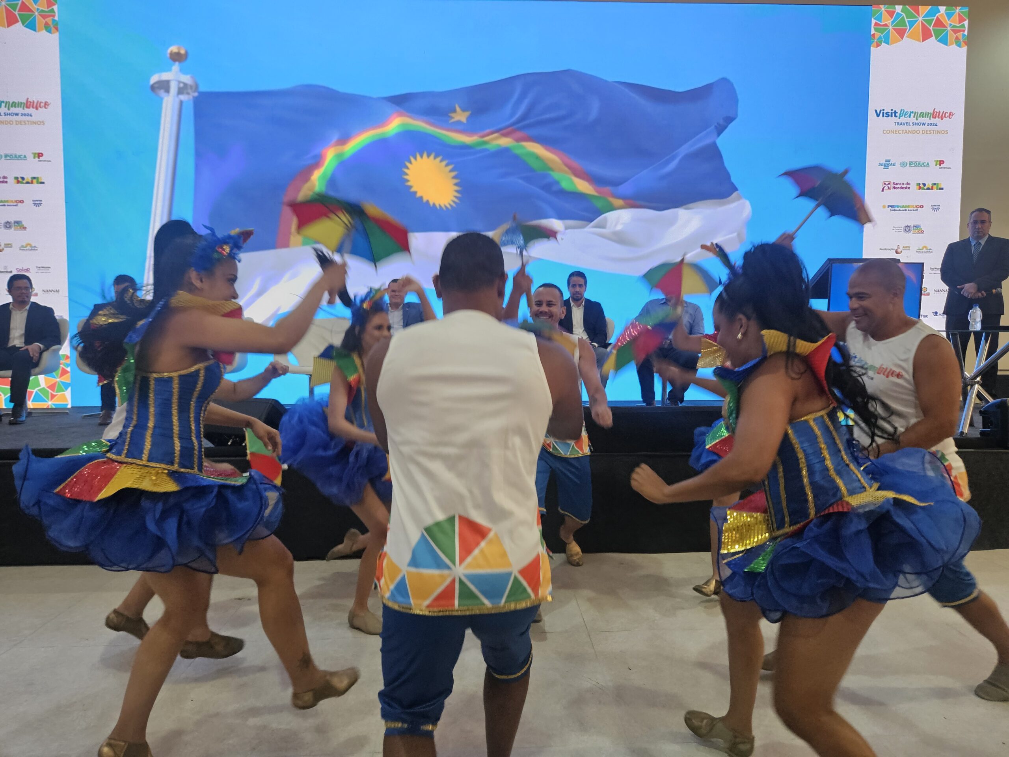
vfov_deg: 58.9
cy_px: 378
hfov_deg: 73.9
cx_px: 504
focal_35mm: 23
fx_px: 670
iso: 250
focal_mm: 5.4
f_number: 1.8
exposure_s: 1/100
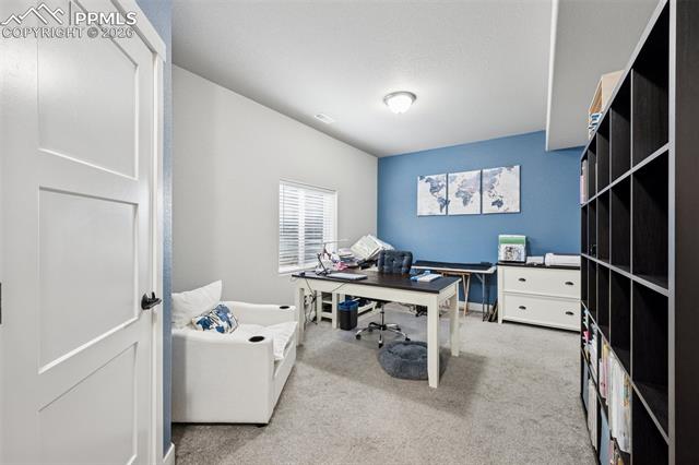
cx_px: 350
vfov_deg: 77.3
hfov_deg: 100.4
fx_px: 291
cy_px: 232
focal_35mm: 15
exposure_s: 1/5
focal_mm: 15
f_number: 11
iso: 800
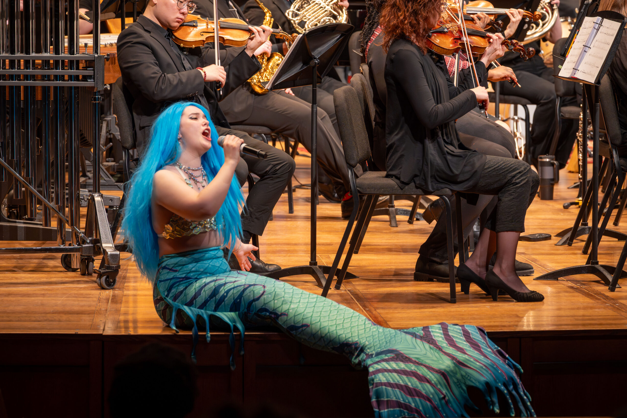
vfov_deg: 6.9
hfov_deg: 10.3
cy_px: 209
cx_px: 314
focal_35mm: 200
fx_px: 3483
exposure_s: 1/160
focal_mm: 200
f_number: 6.3
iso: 3200
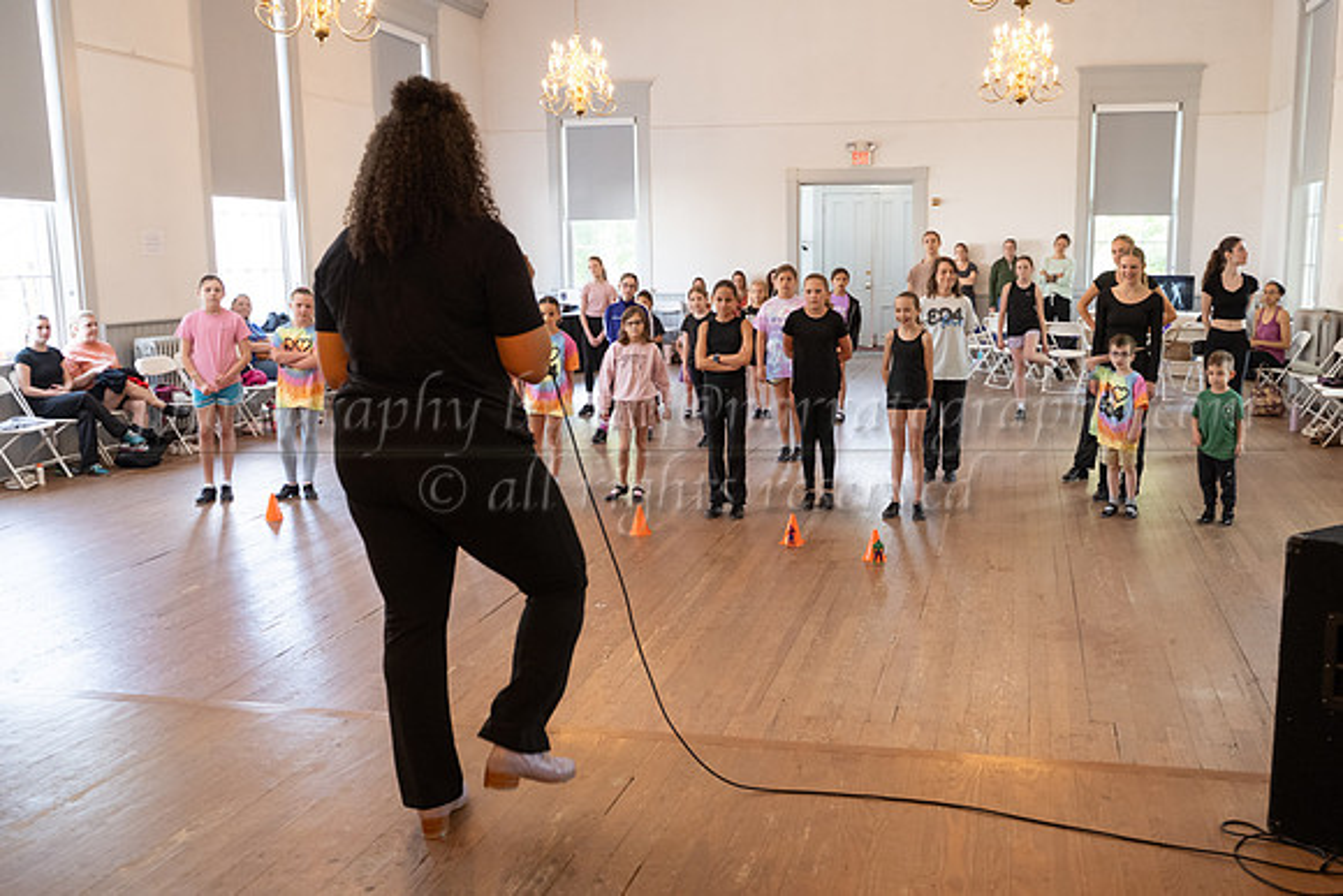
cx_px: 753
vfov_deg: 39.8
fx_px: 1237
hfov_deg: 56.8
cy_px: 469
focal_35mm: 33
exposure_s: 1/200
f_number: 4
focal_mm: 28
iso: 1600
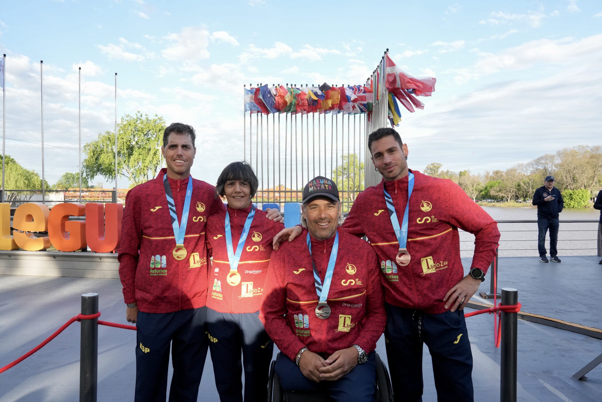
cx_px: 301
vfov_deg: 53.1
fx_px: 401
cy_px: 201
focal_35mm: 24
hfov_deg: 73.7
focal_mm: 24
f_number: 13
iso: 1250
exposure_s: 1/320
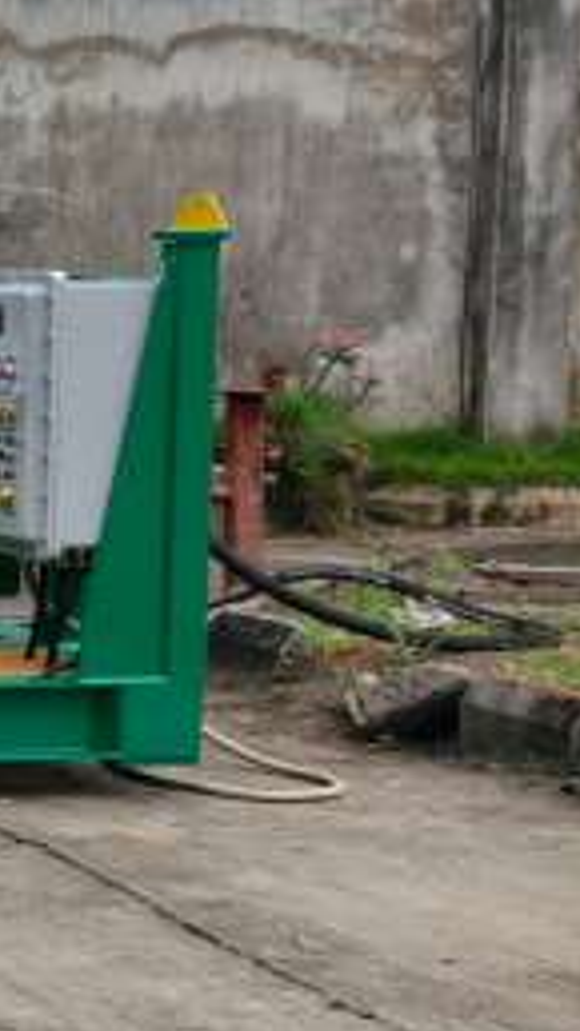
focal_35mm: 97
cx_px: -1408
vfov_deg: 22.0
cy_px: 535
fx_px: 2654
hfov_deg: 8.9
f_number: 1.68
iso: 50
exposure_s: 1/448
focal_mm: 6.25
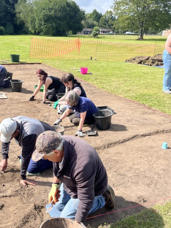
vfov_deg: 49.9
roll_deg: -0.6
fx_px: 244
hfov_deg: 38.5
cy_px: 136
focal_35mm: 37
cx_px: 67
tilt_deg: -22.4
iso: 50
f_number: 1.6
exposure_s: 1/1623
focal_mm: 5.1
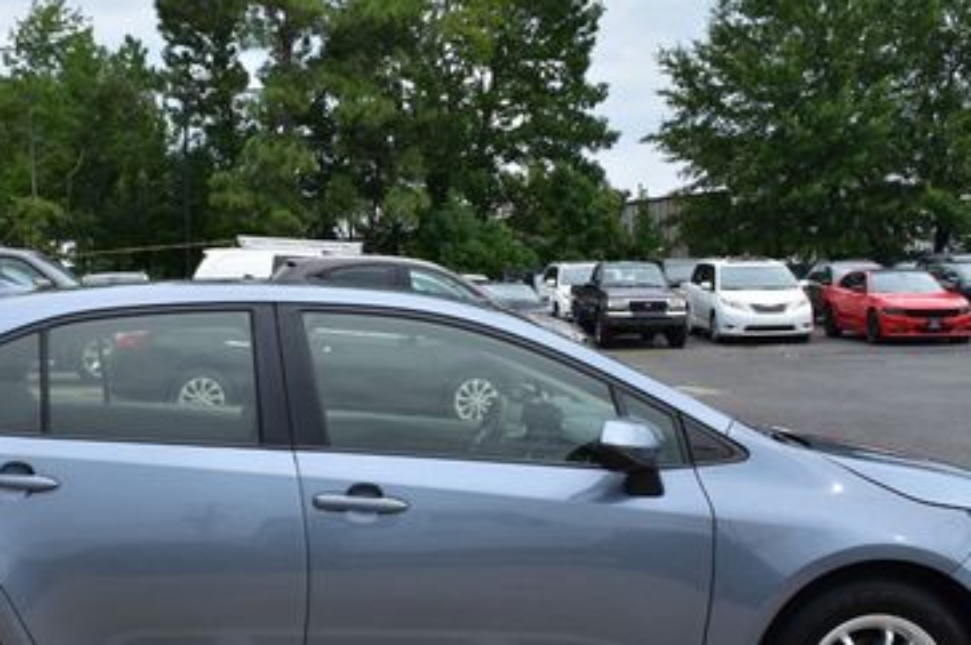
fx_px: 1563
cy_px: 413
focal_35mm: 58
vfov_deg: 23.3
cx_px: 331
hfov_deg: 34.2
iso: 400
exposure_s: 1/320
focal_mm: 22
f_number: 10
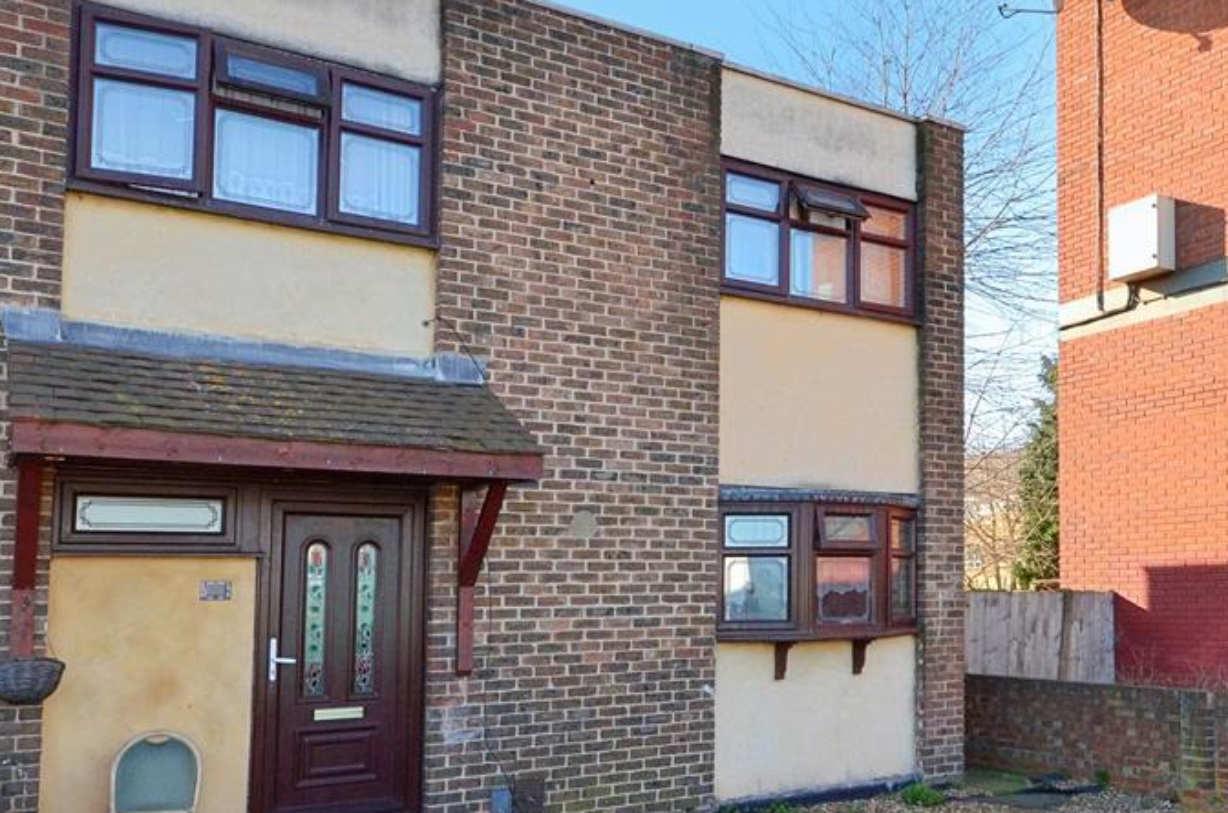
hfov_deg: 58.7
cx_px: 662
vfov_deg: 40.8
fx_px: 1089
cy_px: 466
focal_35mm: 32
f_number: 13
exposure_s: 1/200
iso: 640
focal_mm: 14
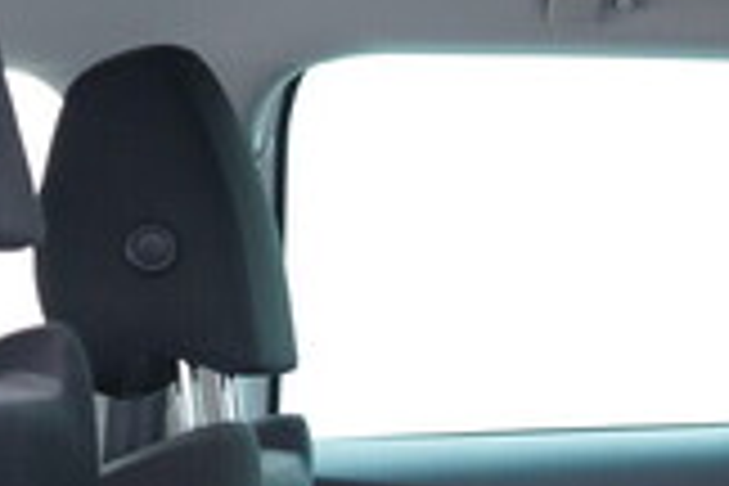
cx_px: 765
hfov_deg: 16.4
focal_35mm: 122
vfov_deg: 11.0
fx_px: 2470
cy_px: 587
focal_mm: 24
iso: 320
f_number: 2.8
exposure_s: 1/40
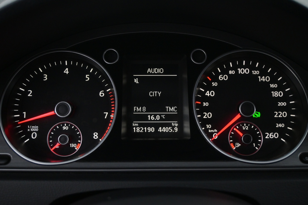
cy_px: 102
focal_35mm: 40
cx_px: 154
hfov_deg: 48.7
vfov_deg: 33.6
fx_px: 340
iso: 2500
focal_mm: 26.5
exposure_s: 1/50
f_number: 4.5
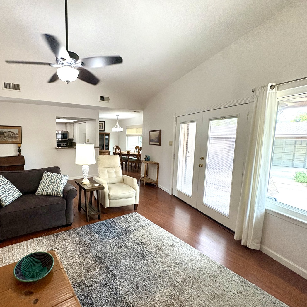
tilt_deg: -5.7
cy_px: 154
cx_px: 99
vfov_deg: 84.0
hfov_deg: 80.8
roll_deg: +0.8
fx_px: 171
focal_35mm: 17
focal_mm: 2.22
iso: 250
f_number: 2.2
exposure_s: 1/60
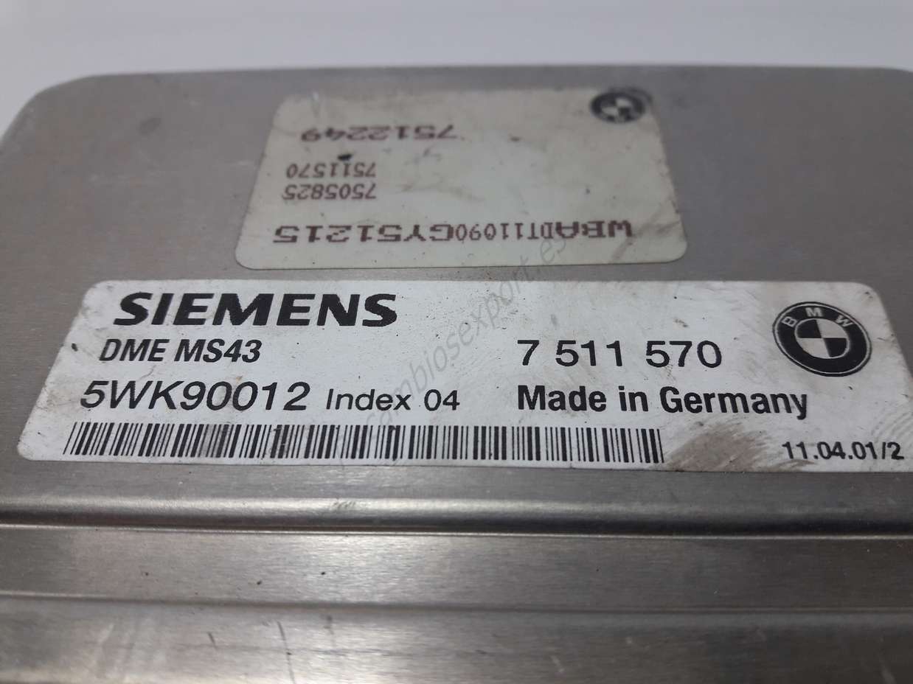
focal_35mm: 28
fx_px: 738
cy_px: 342
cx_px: 456
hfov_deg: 63.5
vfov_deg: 49.7
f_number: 1.9
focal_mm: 3.7
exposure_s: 1/100
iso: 50
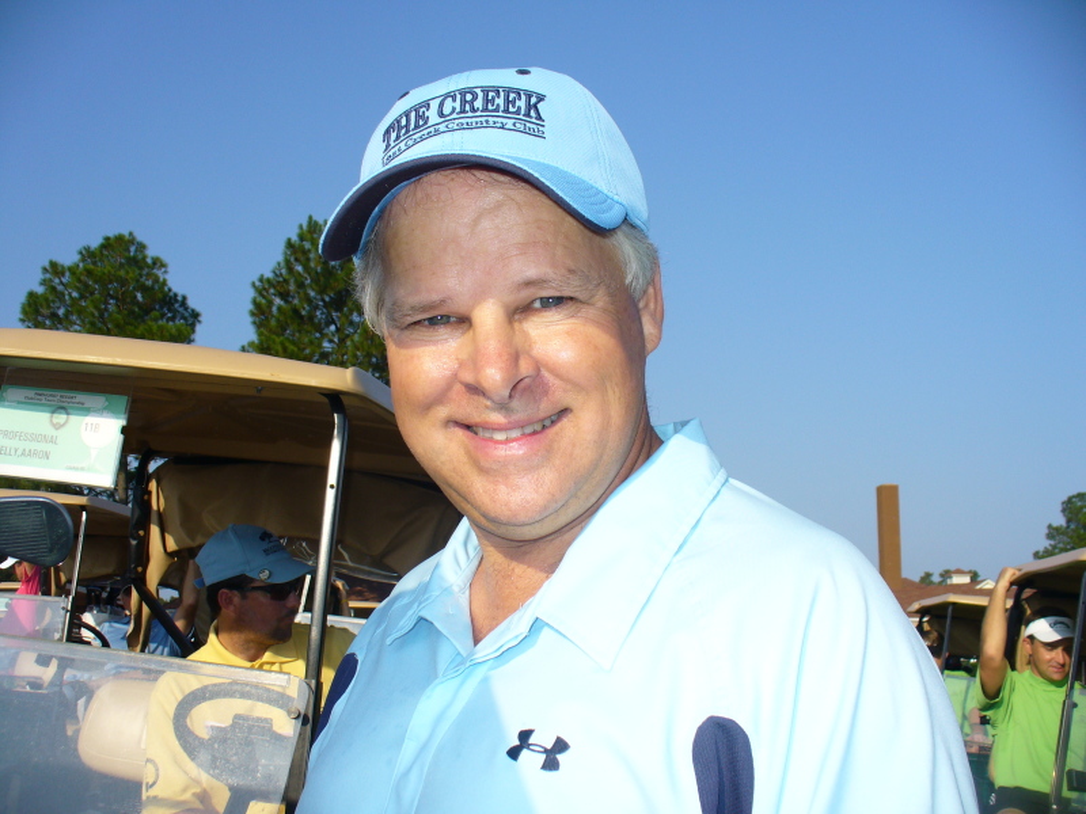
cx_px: 543
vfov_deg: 38.7
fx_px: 1161
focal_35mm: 37
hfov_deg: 50.1
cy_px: 407
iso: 80
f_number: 5.6
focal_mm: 6.1
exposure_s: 1/400
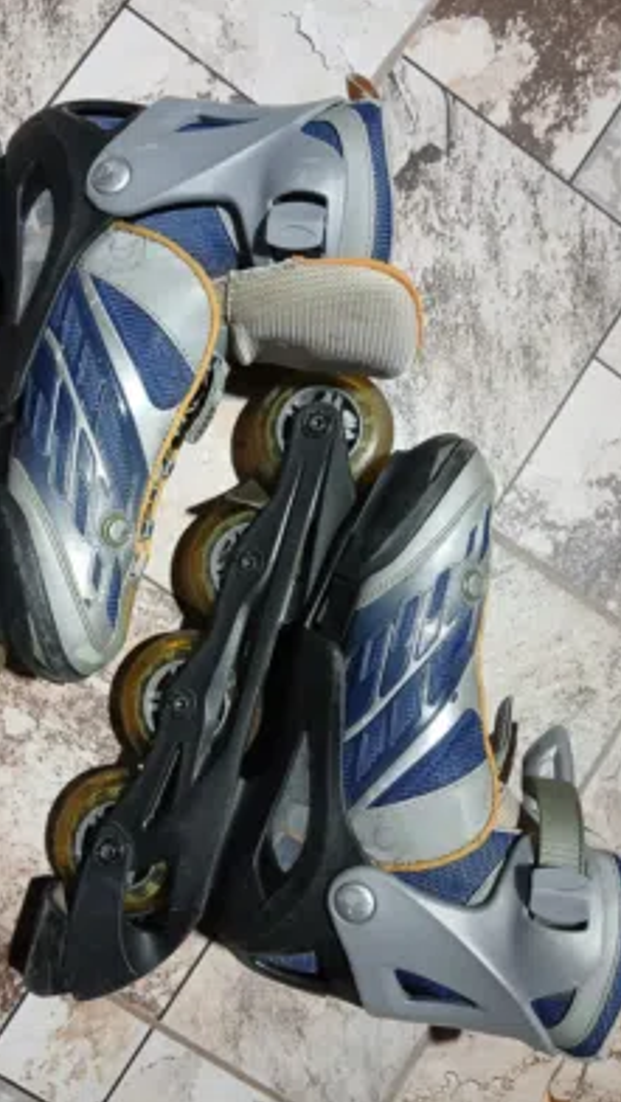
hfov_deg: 38.9
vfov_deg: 64.3
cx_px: 253
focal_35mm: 30
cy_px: 551
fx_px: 877
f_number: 1.8
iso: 200
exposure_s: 1/33.3
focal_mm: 3.98
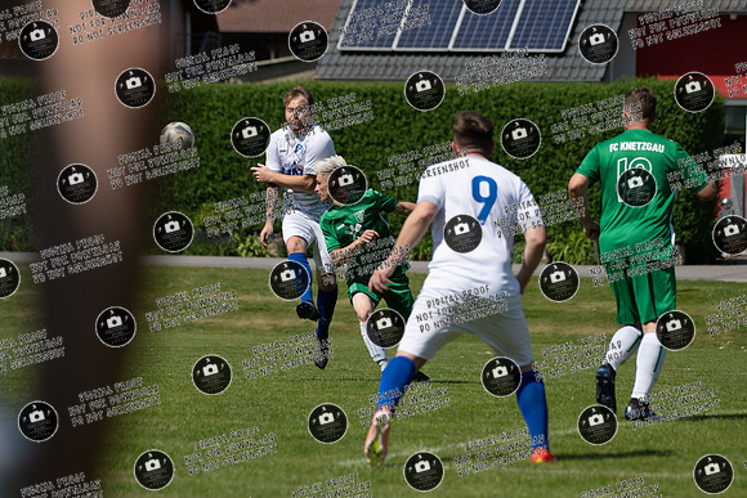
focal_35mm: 238
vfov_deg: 5.8
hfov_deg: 8.6
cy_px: 217
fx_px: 4941
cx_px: 381
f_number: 5.6
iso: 160
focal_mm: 200
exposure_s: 1/1600
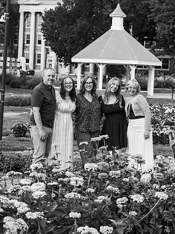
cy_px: 101
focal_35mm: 89
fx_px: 600
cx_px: 88
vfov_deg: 22.0
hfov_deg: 16.6
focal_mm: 78
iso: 2500
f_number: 5.6
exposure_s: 1/320
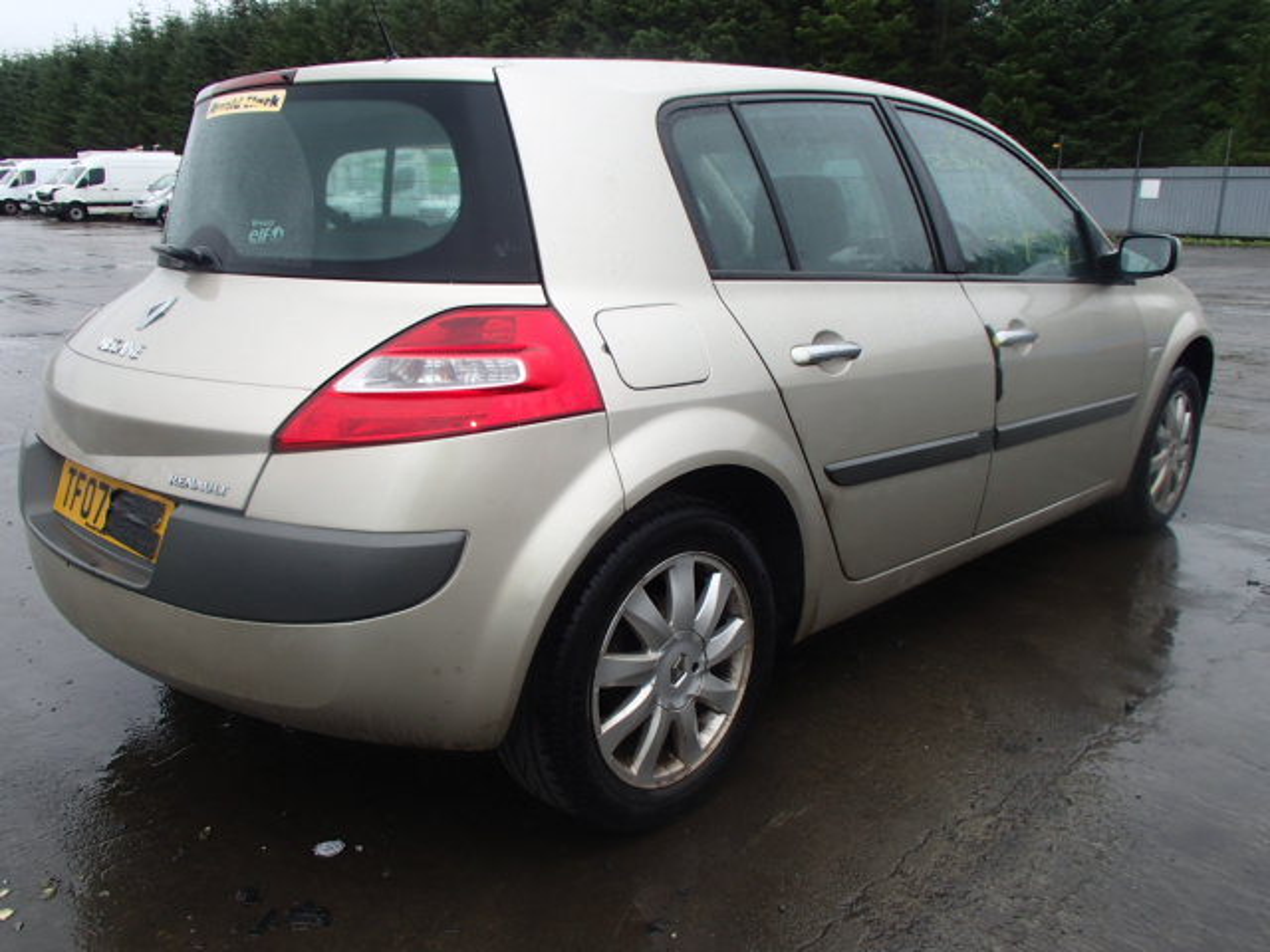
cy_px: 476
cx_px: 635
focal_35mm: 28
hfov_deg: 63.4
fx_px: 1027
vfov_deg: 49.7
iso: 100
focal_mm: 5
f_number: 3.9
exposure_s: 1/80
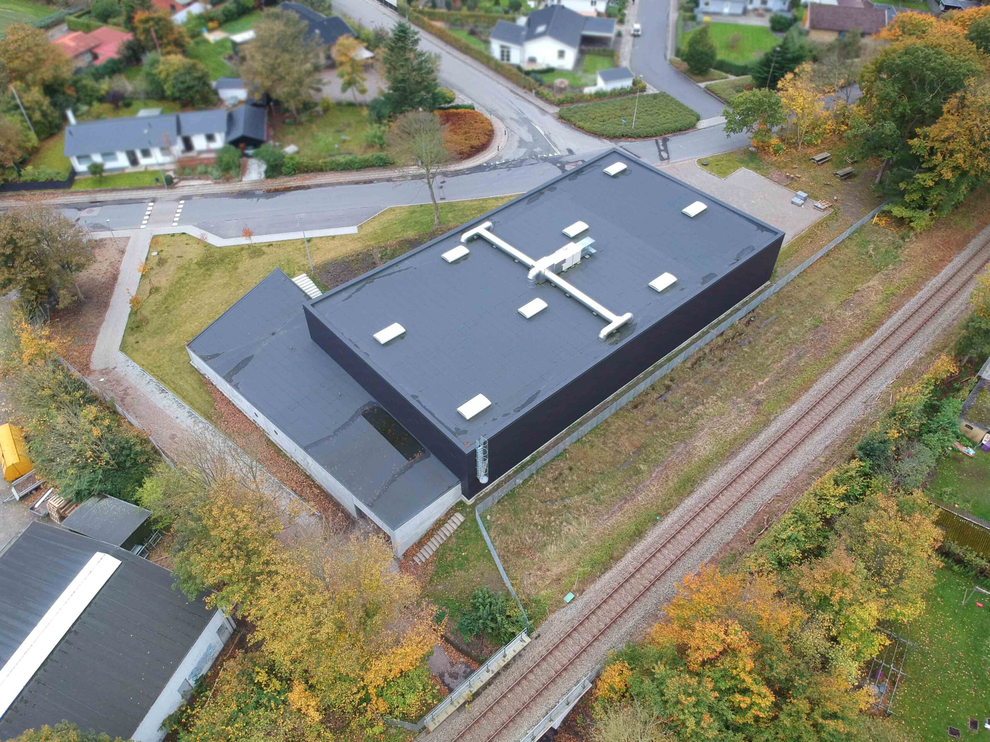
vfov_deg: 54.9
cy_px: 371
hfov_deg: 69.4
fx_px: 715
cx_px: 495
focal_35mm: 25
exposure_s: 1/25
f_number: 2.6
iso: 200
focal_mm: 4.49
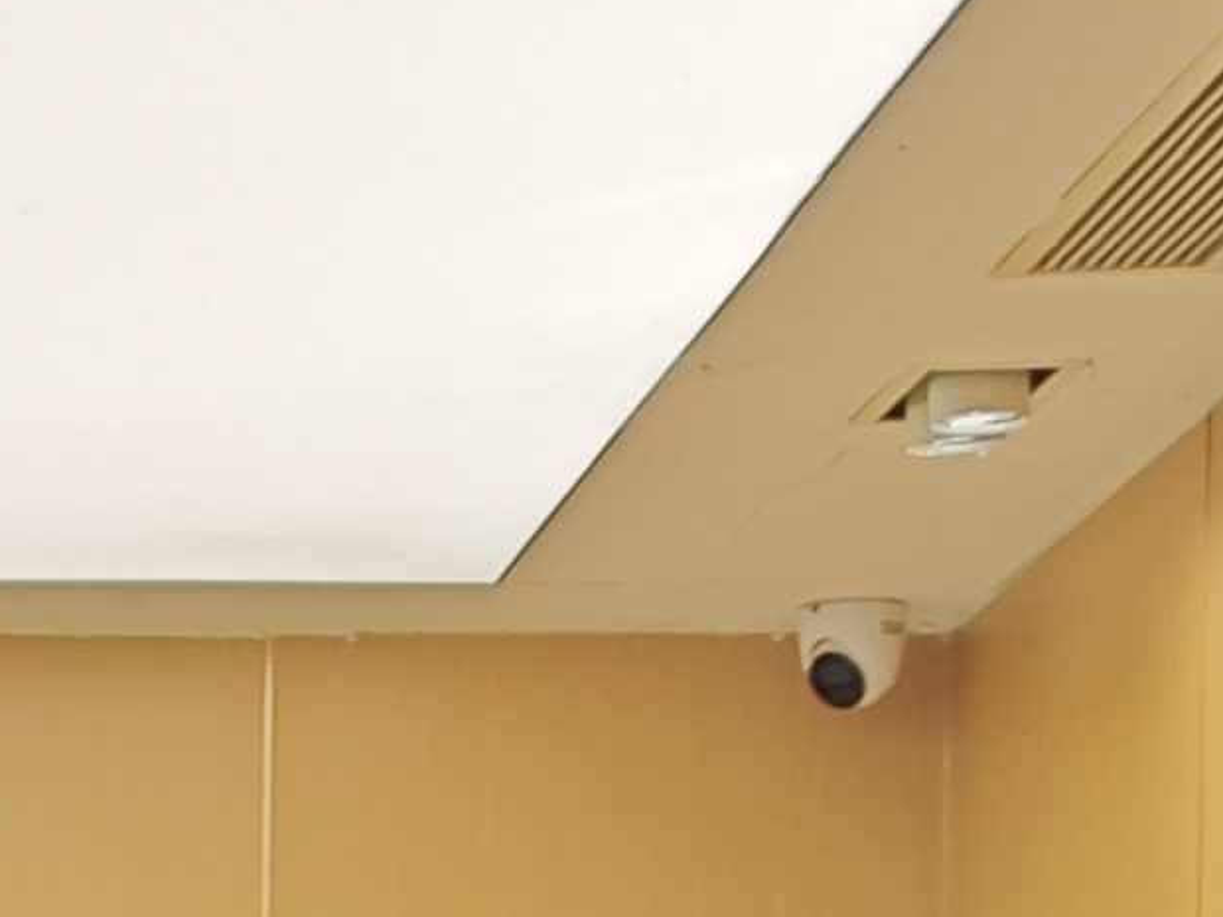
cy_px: 2944
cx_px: -935
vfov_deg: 4.6
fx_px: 10740
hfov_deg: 6.4
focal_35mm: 304
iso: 100
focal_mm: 8.7
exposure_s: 1/98.6
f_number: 1.9
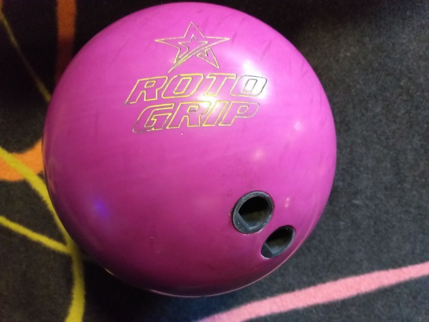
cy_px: 161
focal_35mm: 26
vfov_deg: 53.1
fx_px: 322
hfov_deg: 67.3
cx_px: 214
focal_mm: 3.93
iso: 400
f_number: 1.7
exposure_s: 1/15
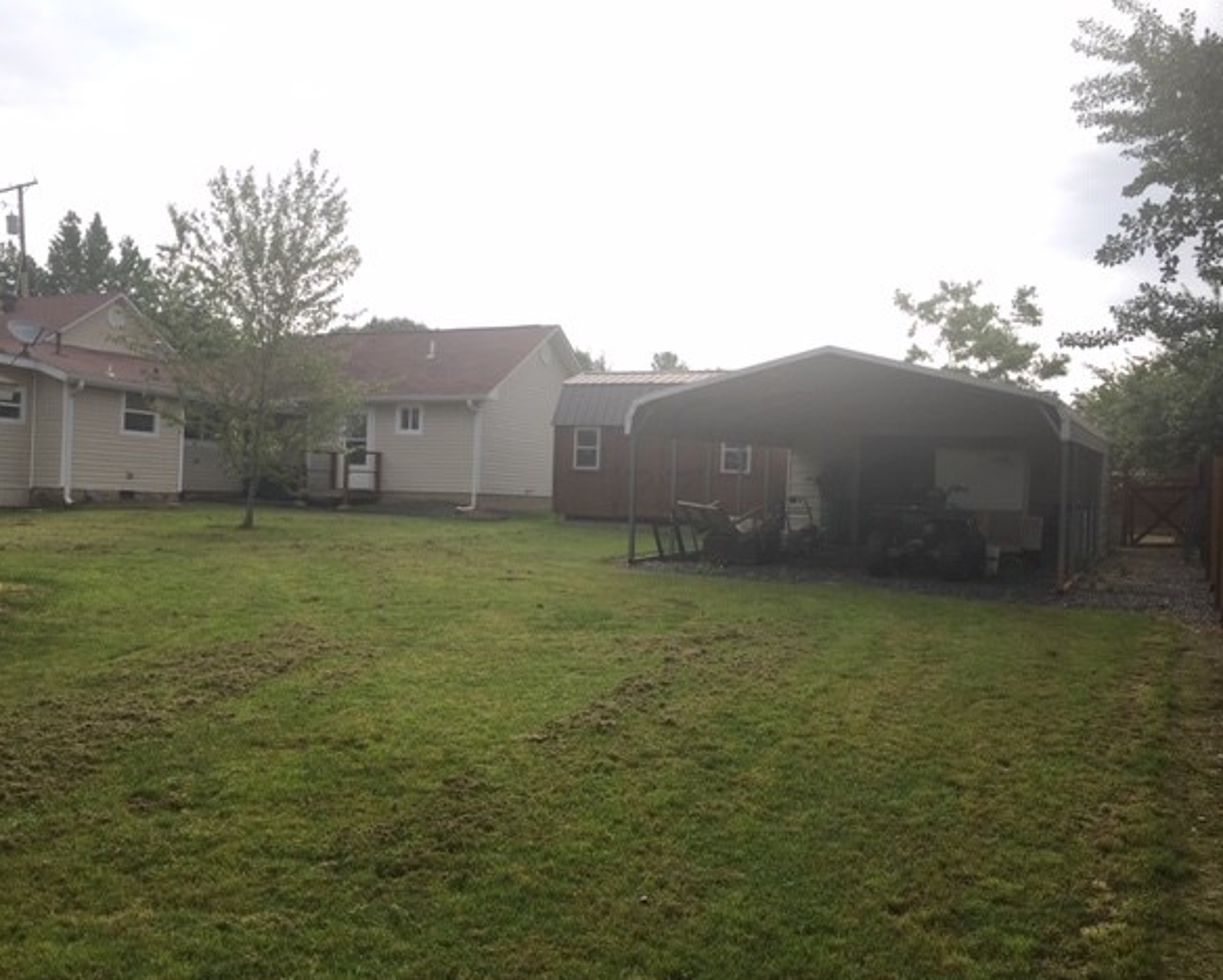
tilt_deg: +0.1
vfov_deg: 47.2
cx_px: 561
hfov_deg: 57.1
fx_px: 1123
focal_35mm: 31
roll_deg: -2.9
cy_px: 500
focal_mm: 4.15
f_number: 2.2
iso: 25
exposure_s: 1/434
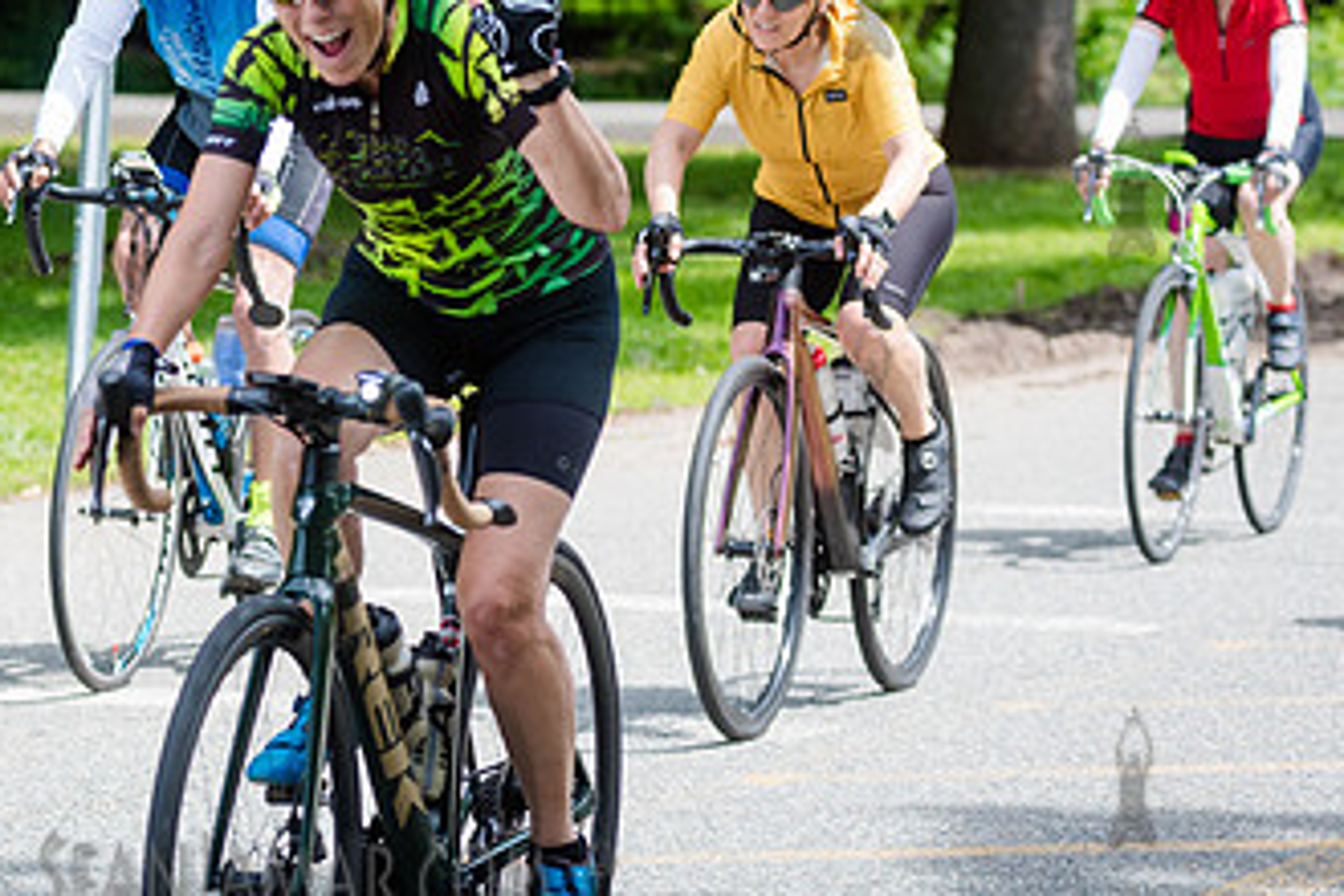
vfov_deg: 6.5
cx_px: 342
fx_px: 7877
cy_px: 185
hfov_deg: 9.7
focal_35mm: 211
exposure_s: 1/500
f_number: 4.5
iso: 250
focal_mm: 120
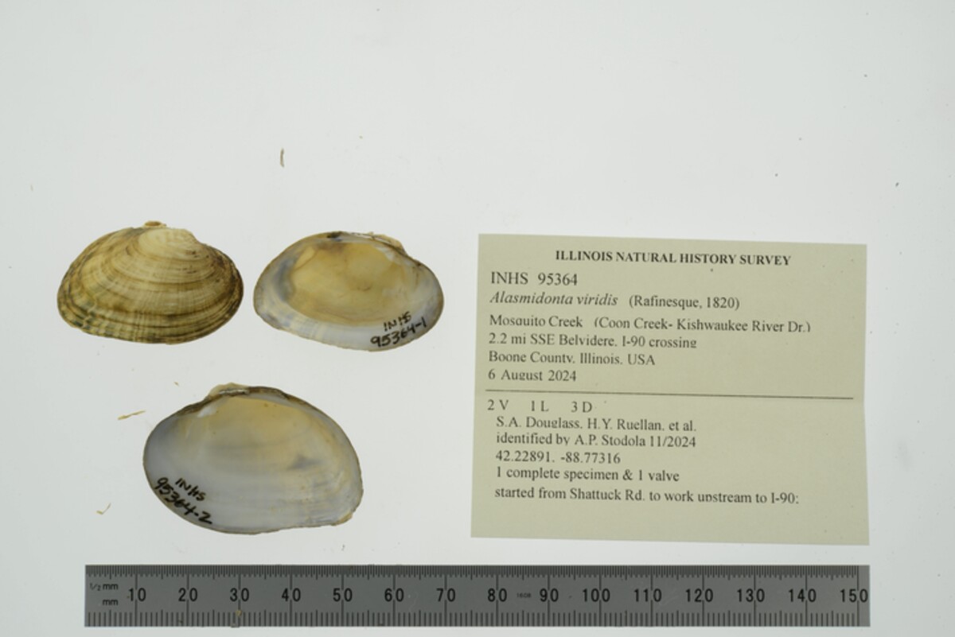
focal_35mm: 60
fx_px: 1592
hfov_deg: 33.4
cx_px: 478
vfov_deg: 22.6
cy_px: 318
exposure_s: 1/10
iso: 100
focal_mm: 60
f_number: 32
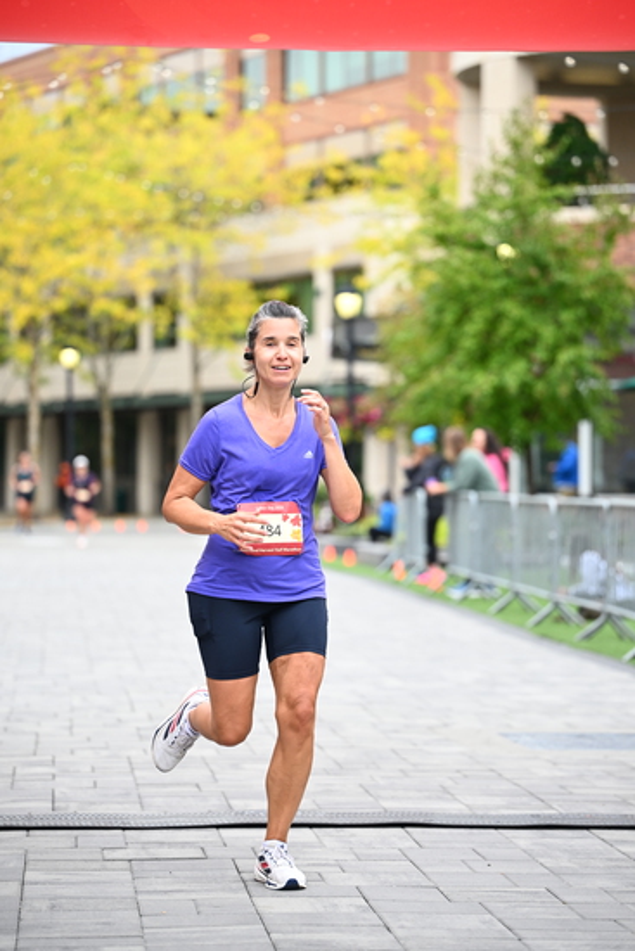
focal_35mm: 110
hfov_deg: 12.5
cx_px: 318
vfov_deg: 18.6
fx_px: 2908
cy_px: 476
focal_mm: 110
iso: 640
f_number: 2.8
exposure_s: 1/1600
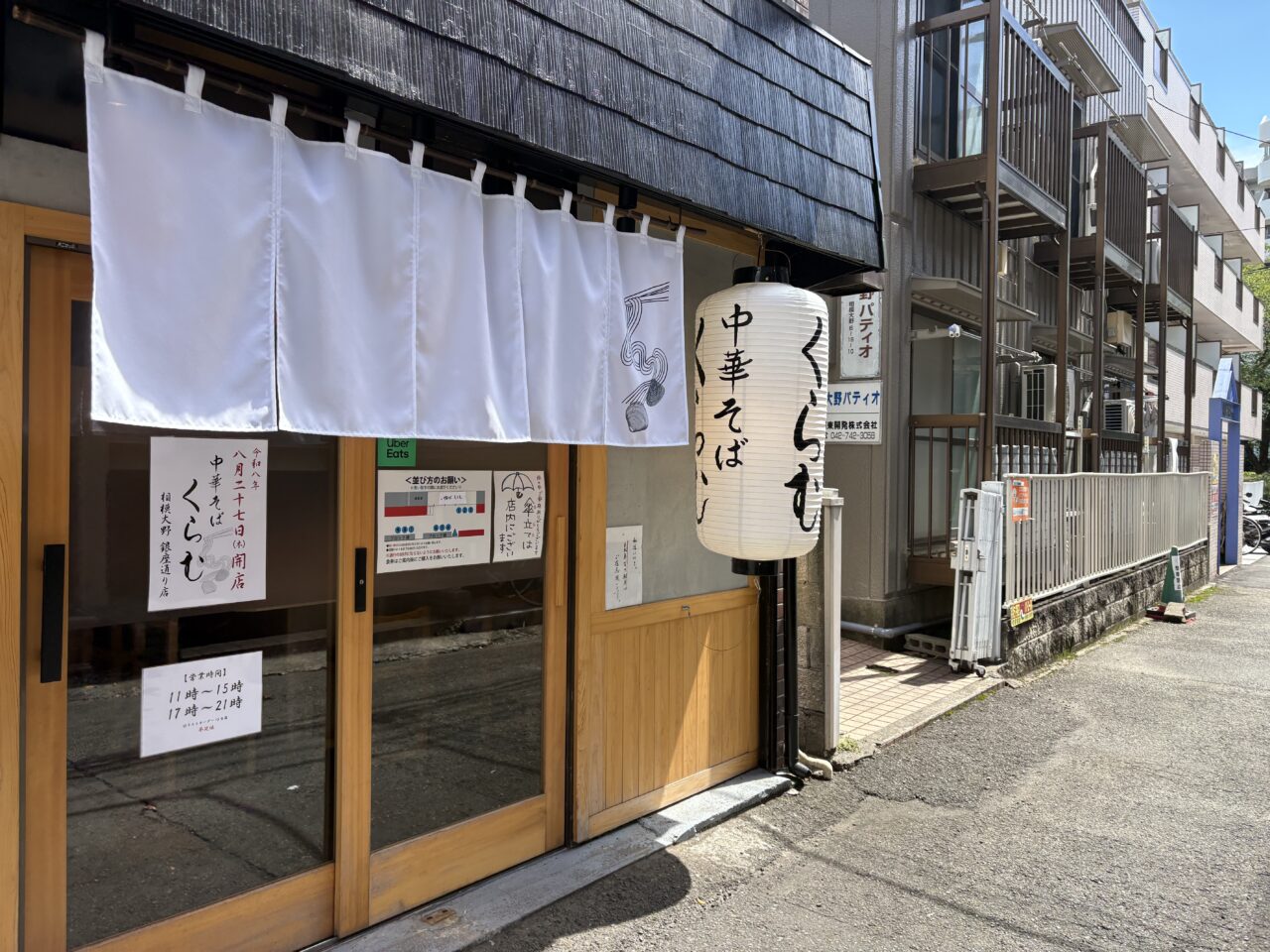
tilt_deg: -3.1
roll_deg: -1.3
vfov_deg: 53.1
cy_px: 476
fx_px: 954
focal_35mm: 26
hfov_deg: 67.3
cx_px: 635
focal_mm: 5.96
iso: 50
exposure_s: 1/764
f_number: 1.6
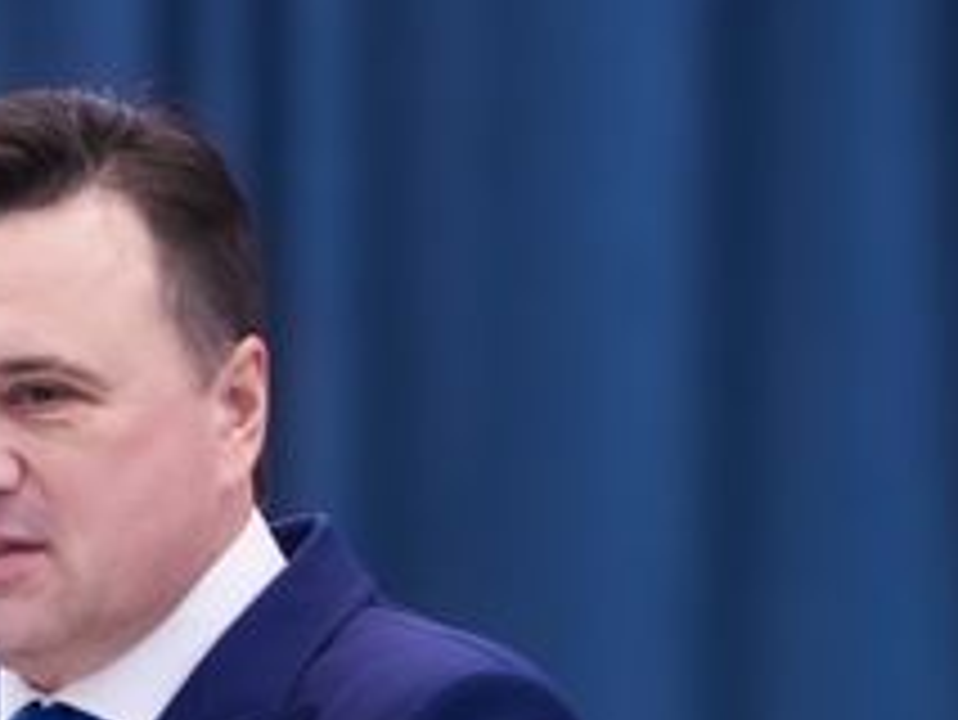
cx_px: -295
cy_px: 860
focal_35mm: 945
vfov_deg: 1.6
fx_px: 26168
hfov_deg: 2.1
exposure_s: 1/60
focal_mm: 200
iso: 250
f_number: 2.8
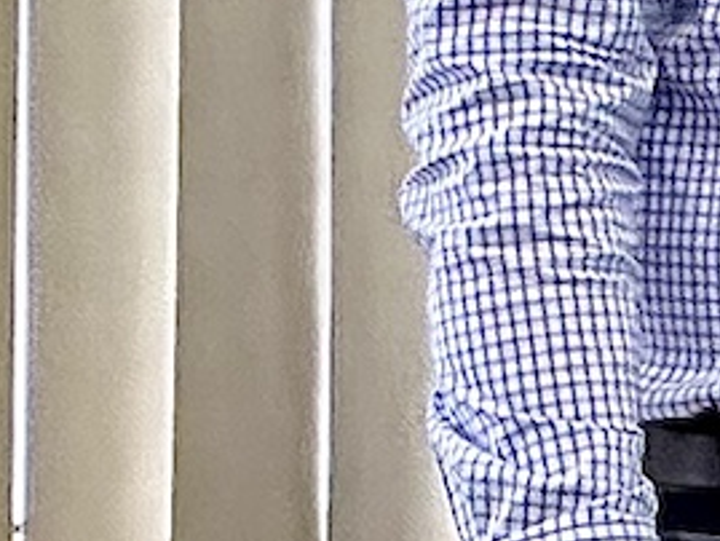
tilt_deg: +0.6
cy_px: -710
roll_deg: -1.0
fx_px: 11903
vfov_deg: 2.6
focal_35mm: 572
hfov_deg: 3.4
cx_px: 1523
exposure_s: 1/50
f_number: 2.8
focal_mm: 9
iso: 200
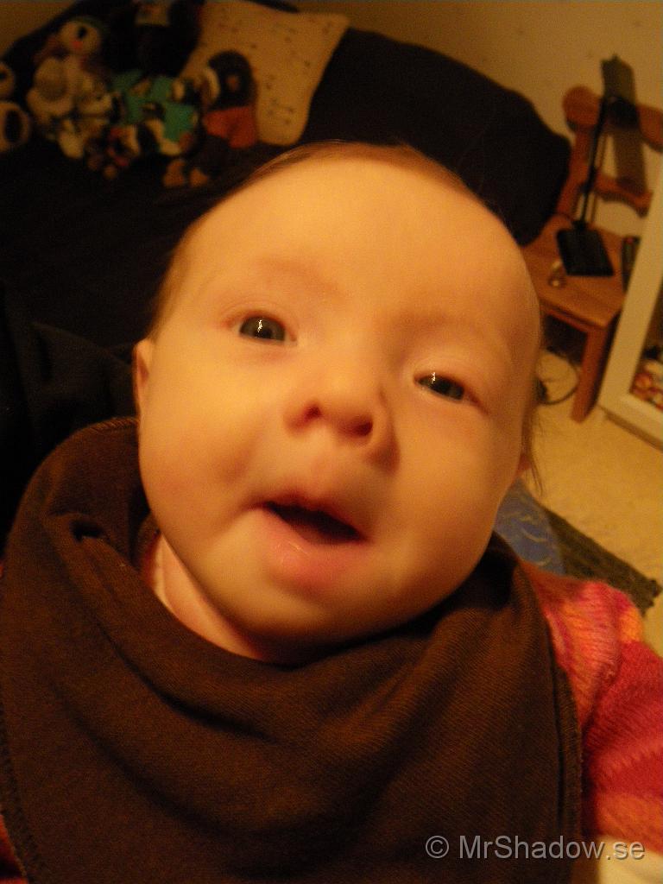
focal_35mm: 34
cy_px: 442
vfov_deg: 54.0
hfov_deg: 41.8
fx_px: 868
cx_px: 332
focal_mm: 6.1
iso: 400
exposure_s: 1/4
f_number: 3.8
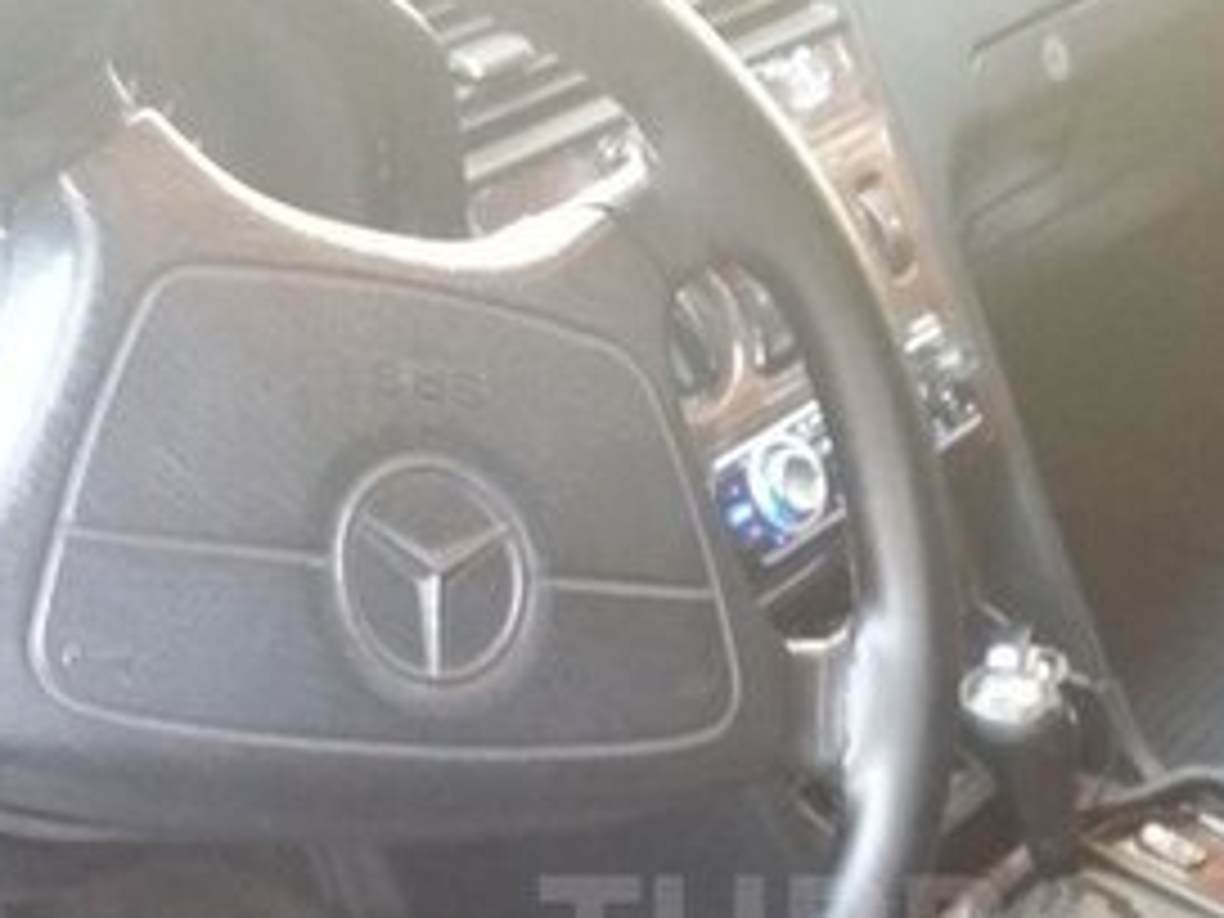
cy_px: 943
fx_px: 2404
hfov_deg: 27.9
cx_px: 999
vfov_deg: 20.8
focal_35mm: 68
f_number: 1.9
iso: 500
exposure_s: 1/17
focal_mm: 3.7
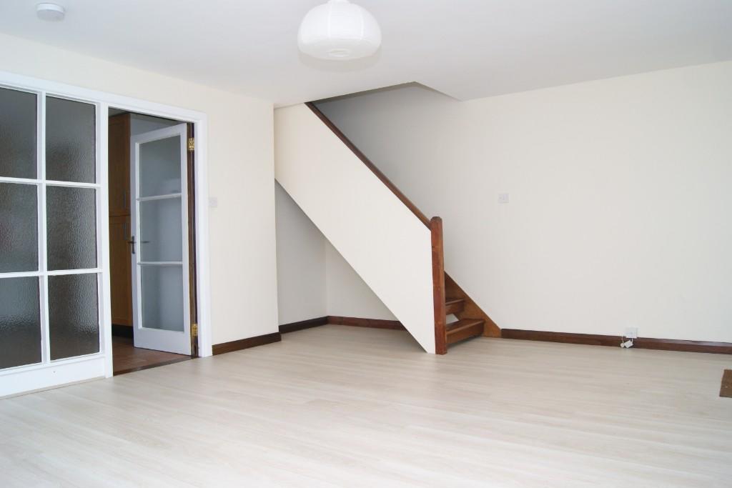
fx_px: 549
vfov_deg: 47.9
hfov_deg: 67.4
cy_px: 244
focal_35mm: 27
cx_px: 366
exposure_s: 1/60
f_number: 5.6
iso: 400
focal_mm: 18
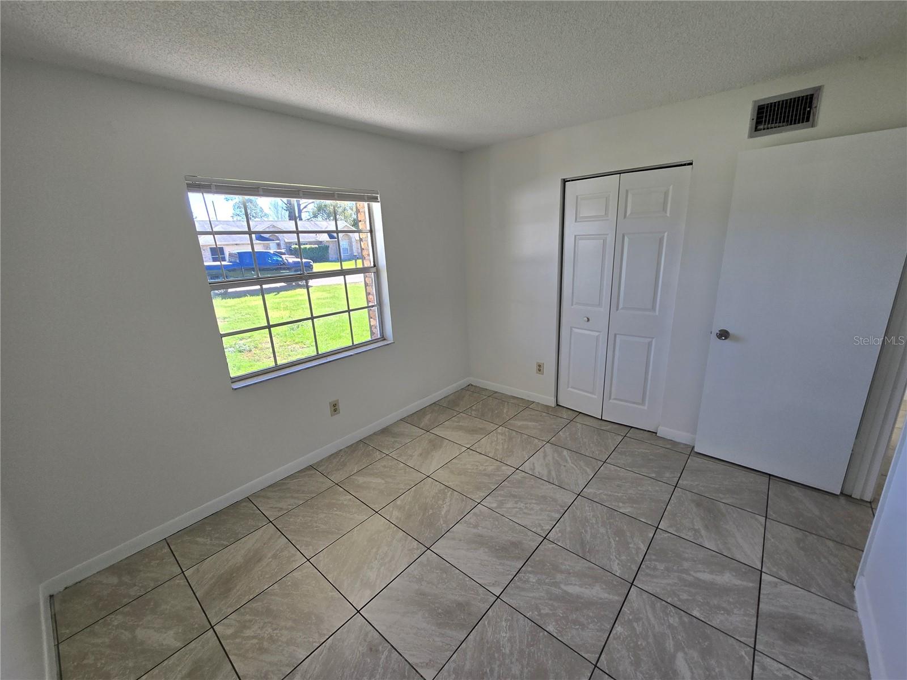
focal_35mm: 13
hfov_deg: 106.2
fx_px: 341
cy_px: 340
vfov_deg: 89.9
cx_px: 454
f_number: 2.2
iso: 50
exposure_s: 1/137
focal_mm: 2.2
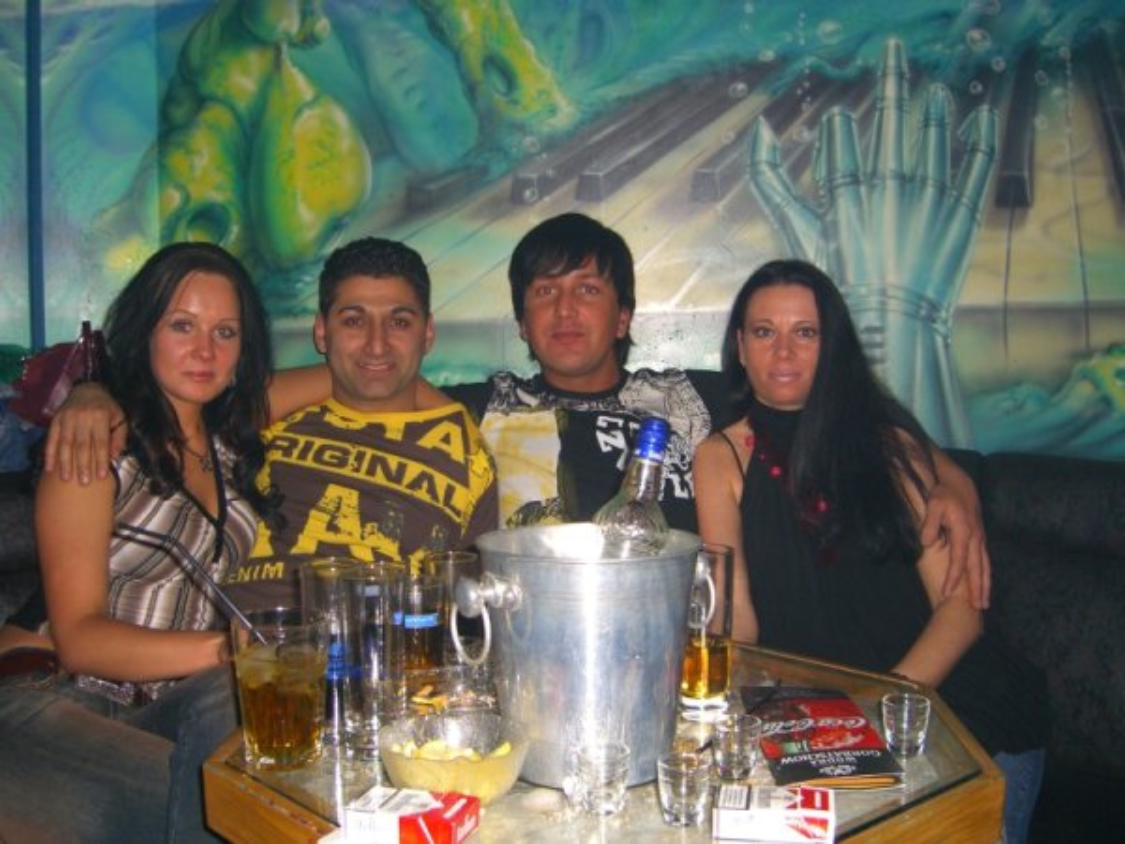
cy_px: 422
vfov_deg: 37.7
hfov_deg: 49.0
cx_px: 562
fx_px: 1235
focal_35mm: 38
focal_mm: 7.9
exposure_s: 1/60
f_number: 2.8
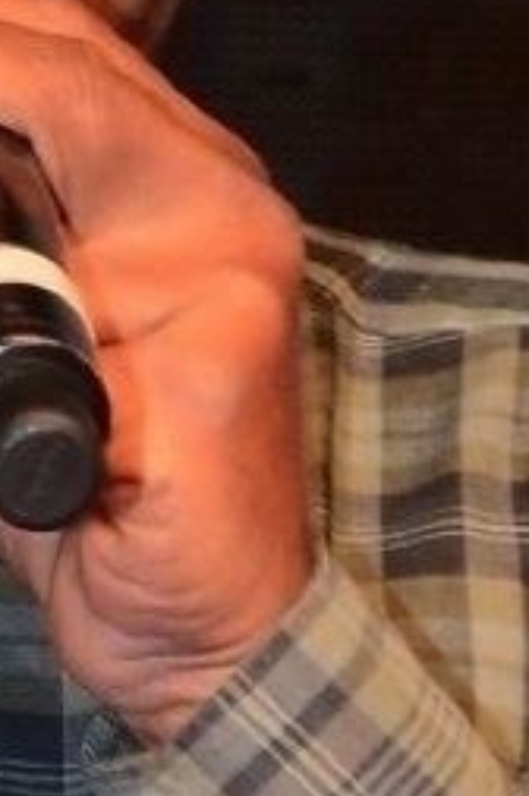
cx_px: -47
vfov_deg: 2.7
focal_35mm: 752
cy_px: 1597
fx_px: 16620
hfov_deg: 1.8
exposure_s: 1/125
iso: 640
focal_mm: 70
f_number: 6.3
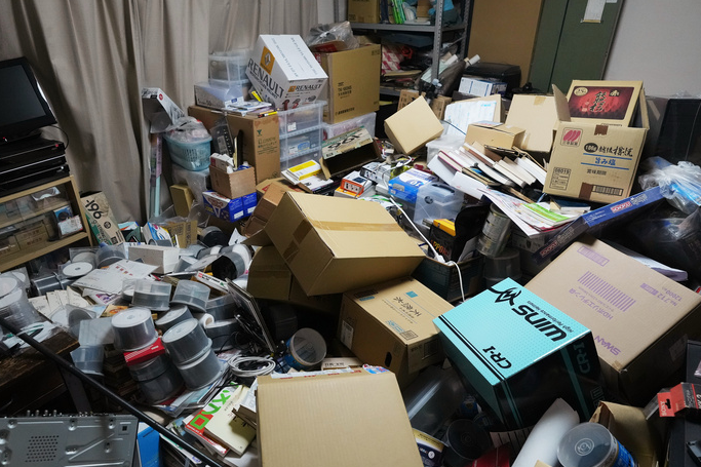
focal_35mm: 24
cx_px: 322
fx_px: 467
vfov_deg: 52.9
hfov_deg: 73.6
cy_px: 265
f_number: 4
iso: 3200
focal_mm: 16
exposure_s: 1/400
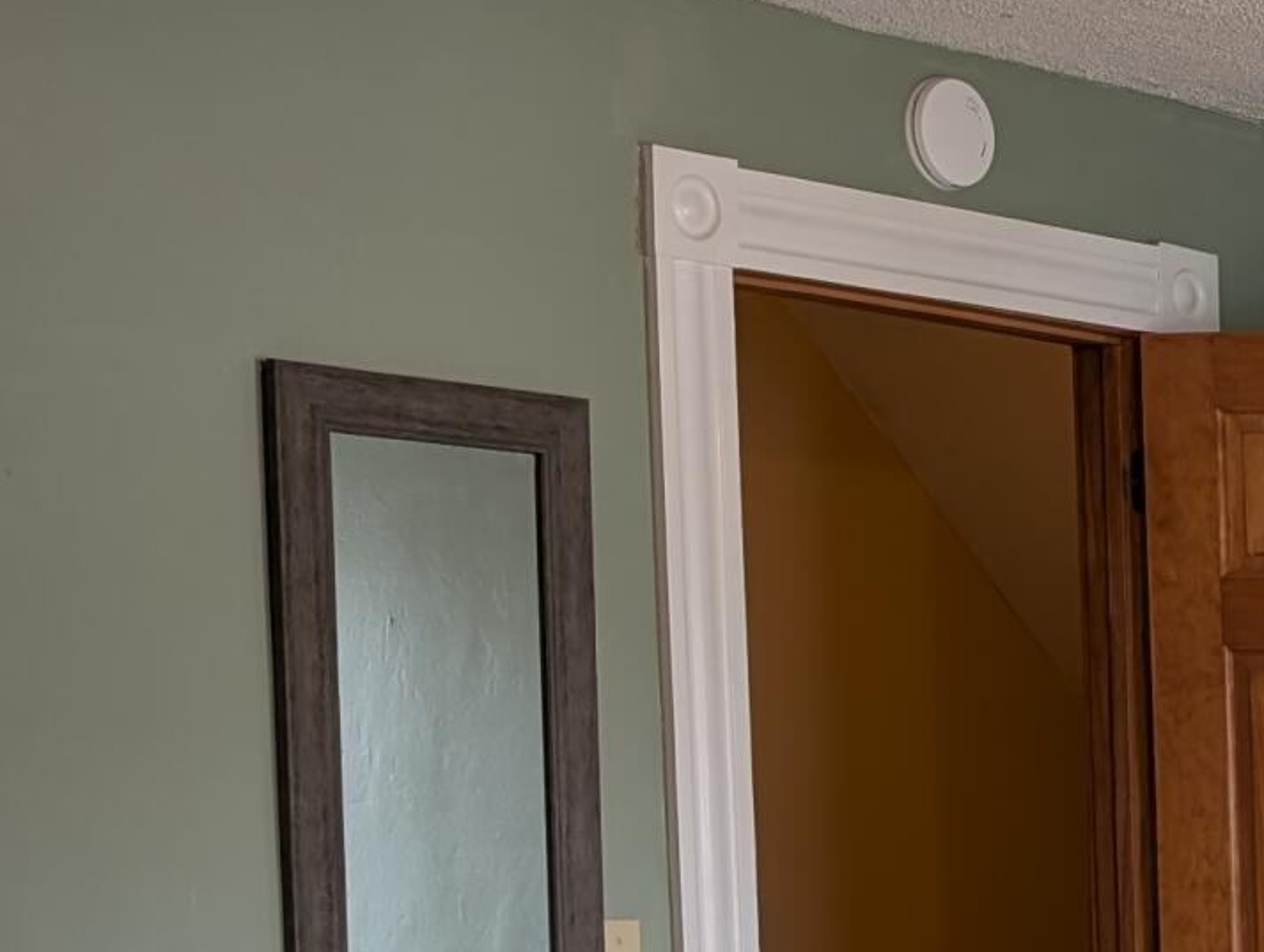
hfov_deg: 17.6
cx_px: 1837
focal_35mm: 101
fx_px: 3694
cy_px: 1197
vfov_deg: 14.2
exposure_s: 1/120
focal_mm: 6.9
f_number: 1.68
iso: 26
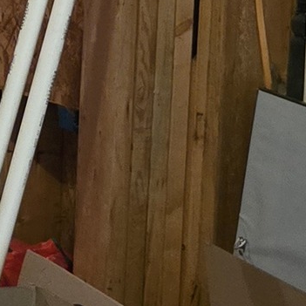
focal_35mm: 178
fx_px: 1780
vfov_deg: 9.7
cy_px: -59
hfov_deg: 8.0
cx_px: -699
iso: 1250
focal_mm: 6.3
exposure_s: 1/40
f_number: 1.7
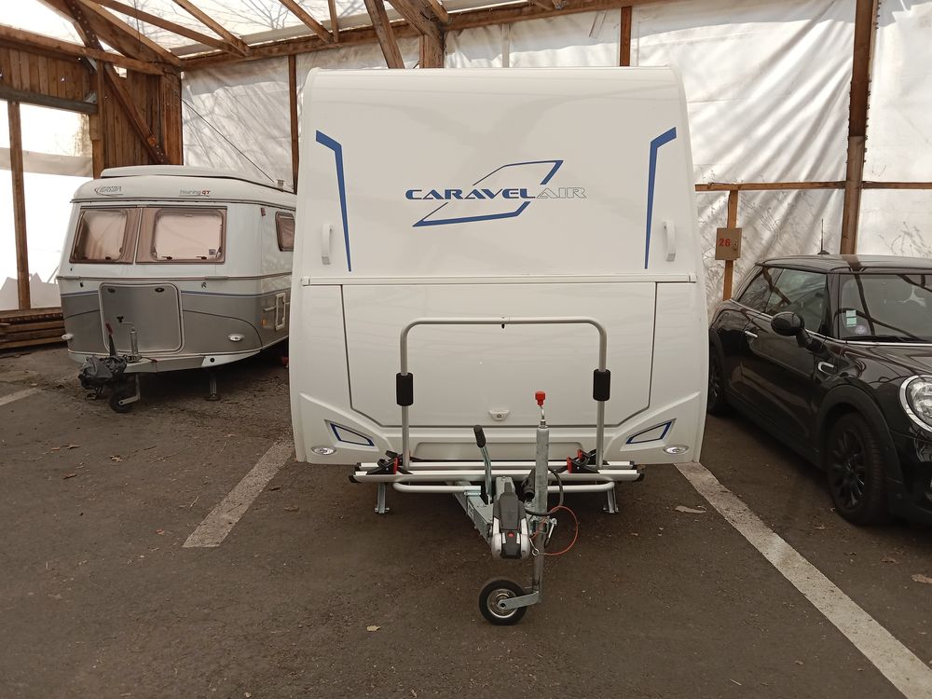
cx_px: 466
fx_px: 727
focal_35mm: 27
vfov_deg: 51.4
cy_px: 350
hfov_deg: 65.3
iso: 121
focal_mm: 3.65
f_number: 2.2
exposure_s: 1/100
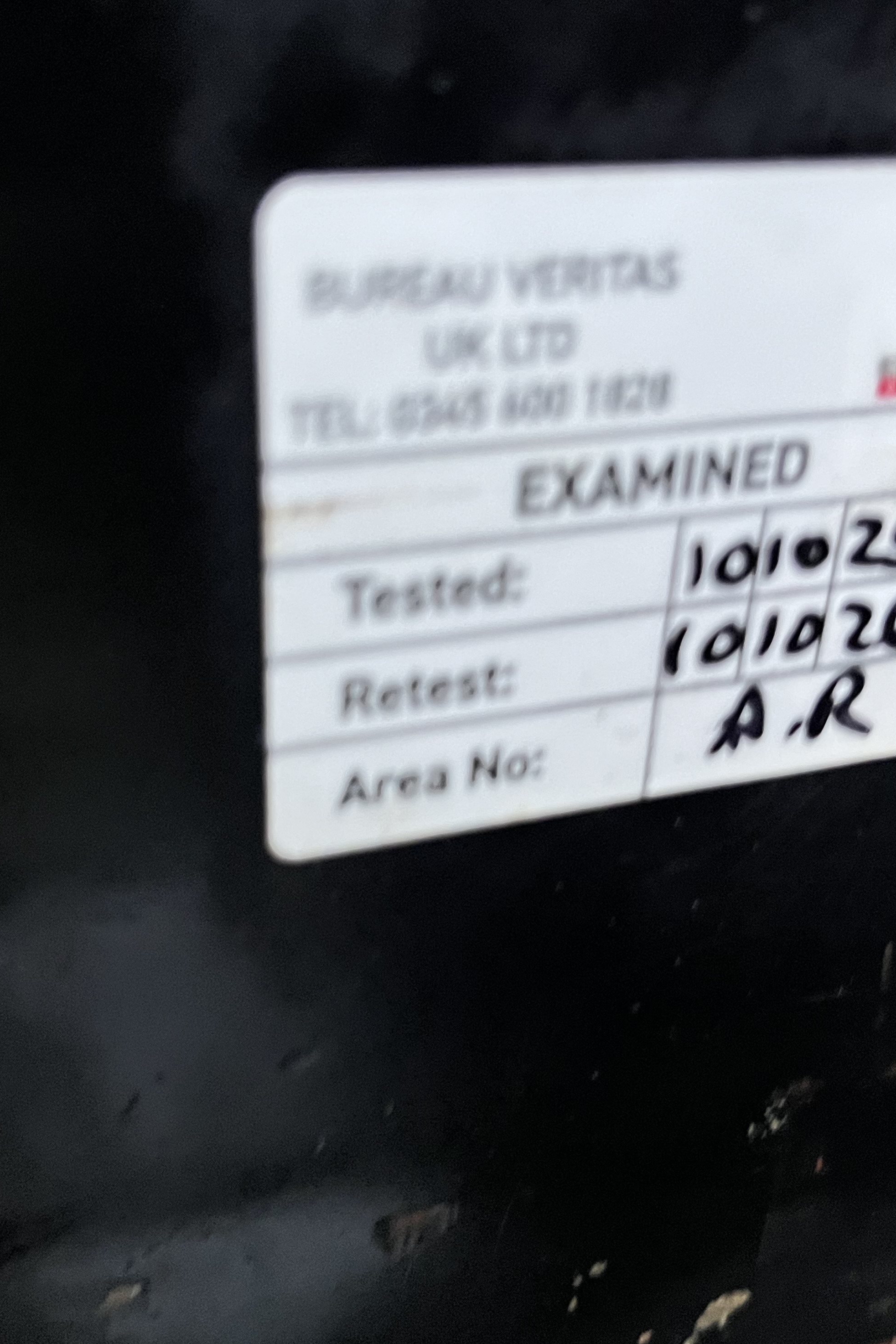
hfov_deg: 35.9
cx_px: 404
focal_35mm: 37
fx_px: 1381
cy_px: 667
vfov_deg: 51.9
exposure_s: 1/60
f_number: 1.6
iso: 400
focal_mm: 5.1
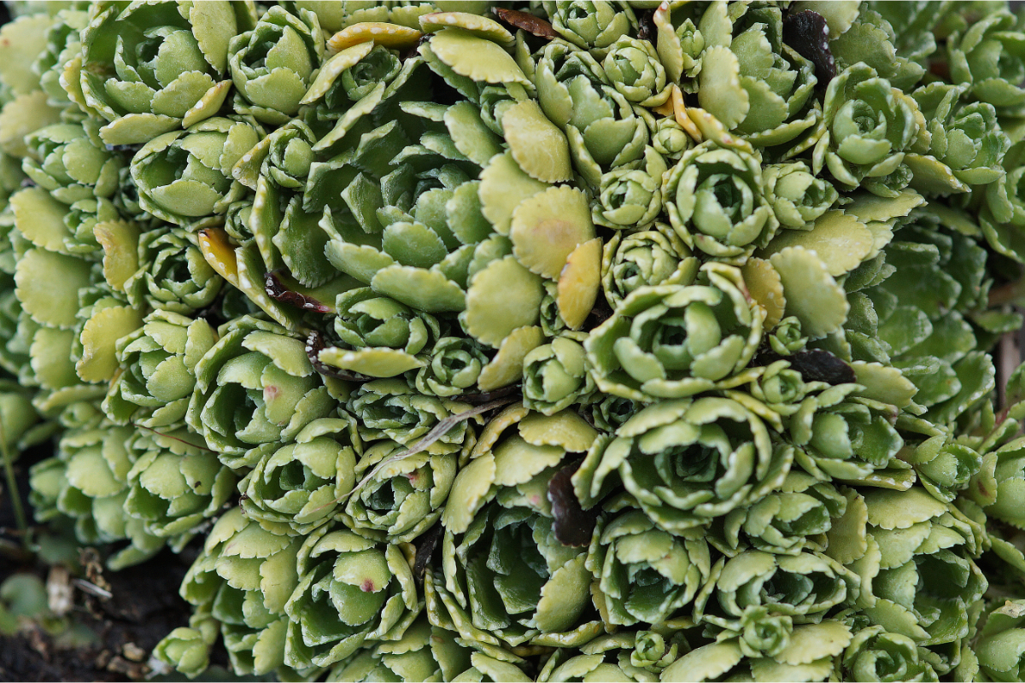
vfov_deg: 9.1
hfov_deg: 13.7
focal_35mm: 150
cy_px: 342
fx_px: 4270
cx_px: 512
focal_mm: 100
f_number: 5.6
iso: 400
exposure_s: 1/160
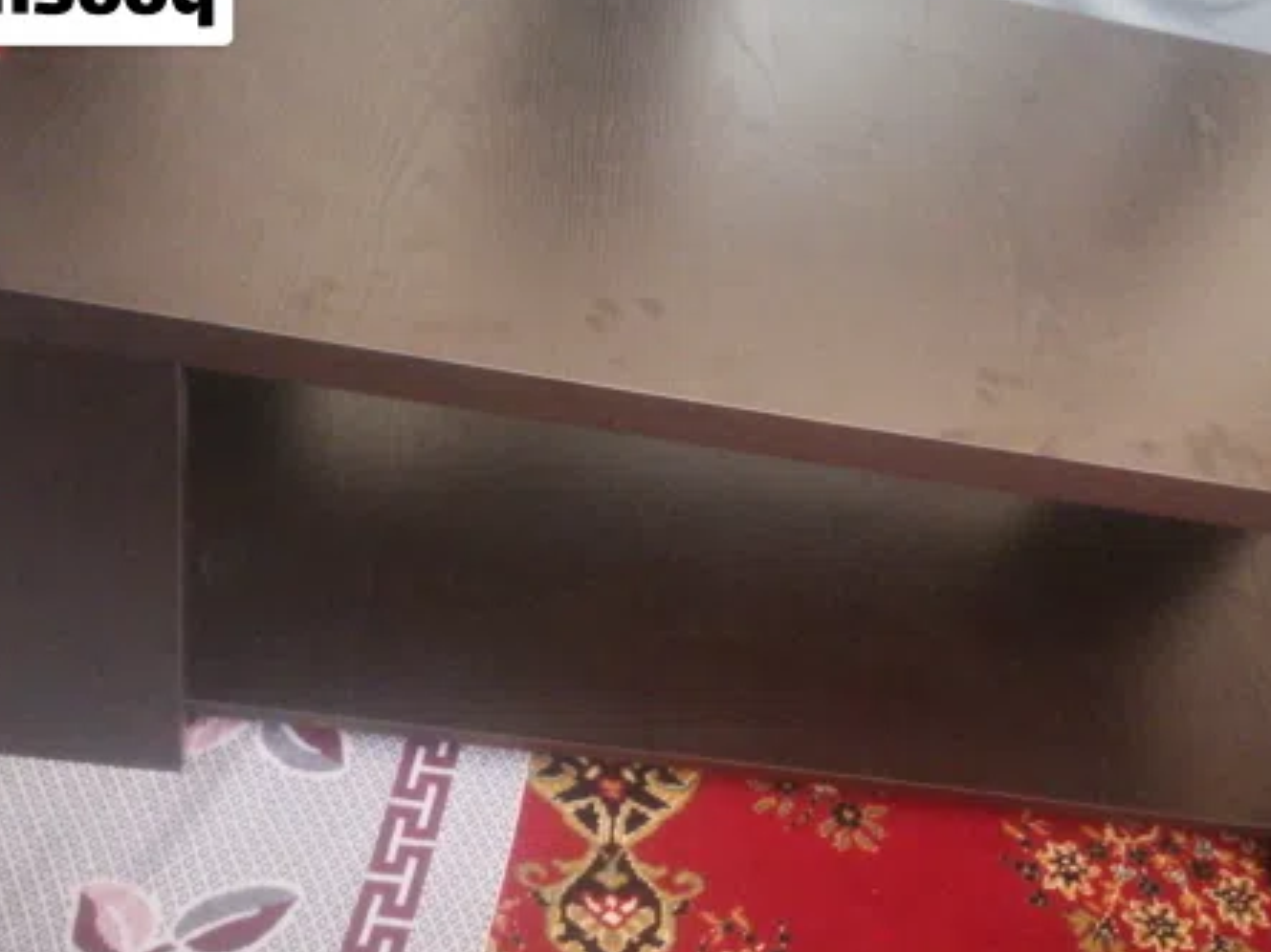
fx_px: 1432
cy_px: 459
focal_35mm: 39
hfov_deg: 47.9
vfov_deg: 36.8
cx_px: 666
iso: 2500
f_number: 1.8
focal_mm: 5.3
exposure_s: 1/20
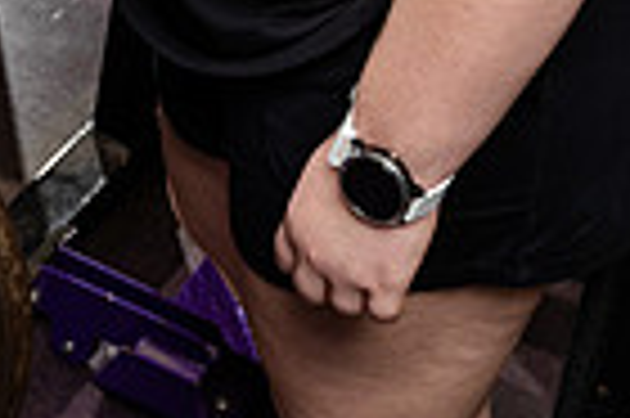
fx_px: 1748
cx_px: 238
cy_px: -503
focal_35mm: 100
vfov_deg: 11.7
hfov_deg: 20.4
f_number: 8
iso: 640
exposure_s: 1/250
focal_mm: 31
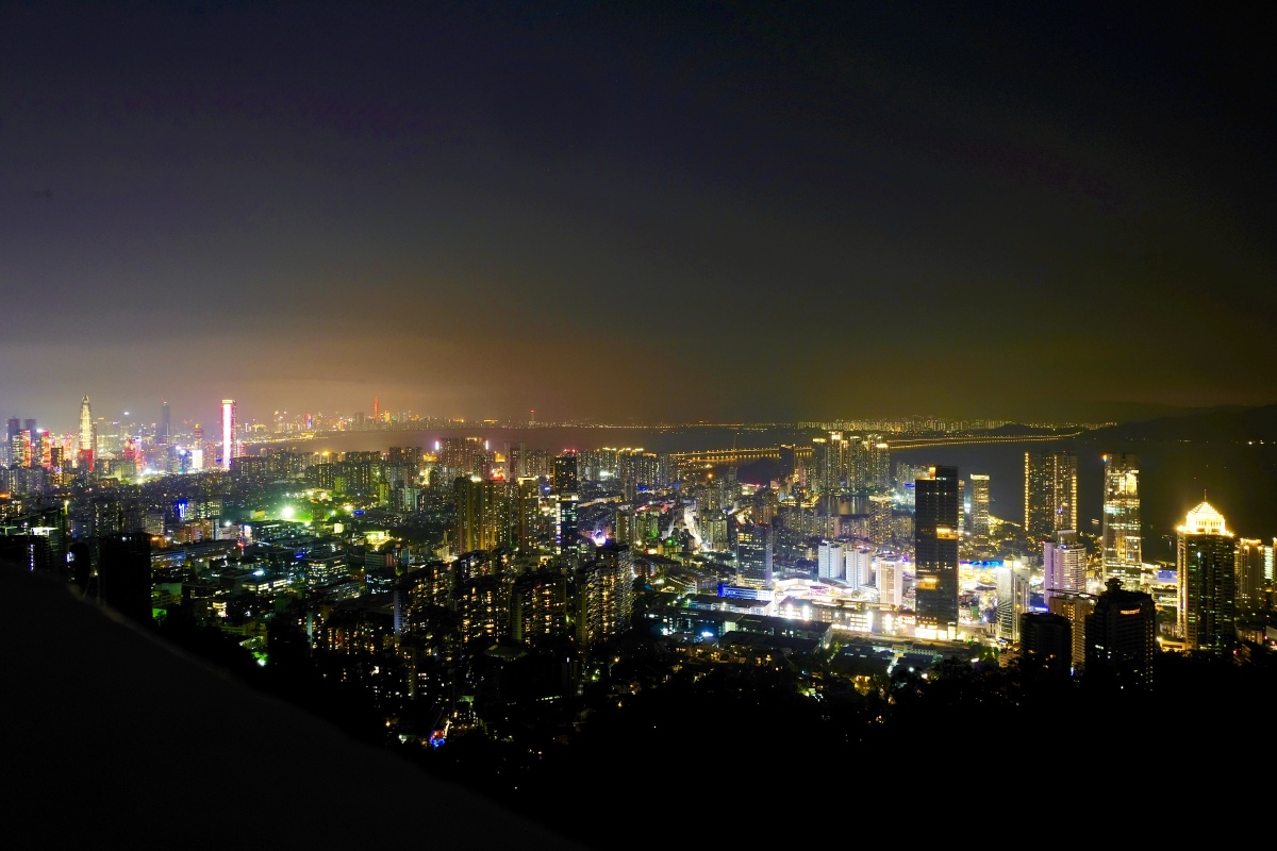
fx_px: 816
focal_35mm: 23
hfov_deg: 76.1
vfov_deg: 55.1
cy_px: 426
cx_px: 638
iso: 200
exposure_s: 5
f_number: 8
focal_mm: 15
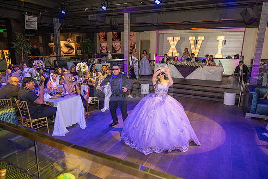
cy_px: 90
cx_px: 134
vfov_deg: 53.2
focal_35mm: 24
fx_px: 179
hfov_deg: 73.7
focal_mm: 24
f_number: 3.5
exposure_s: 1/125
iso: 1000
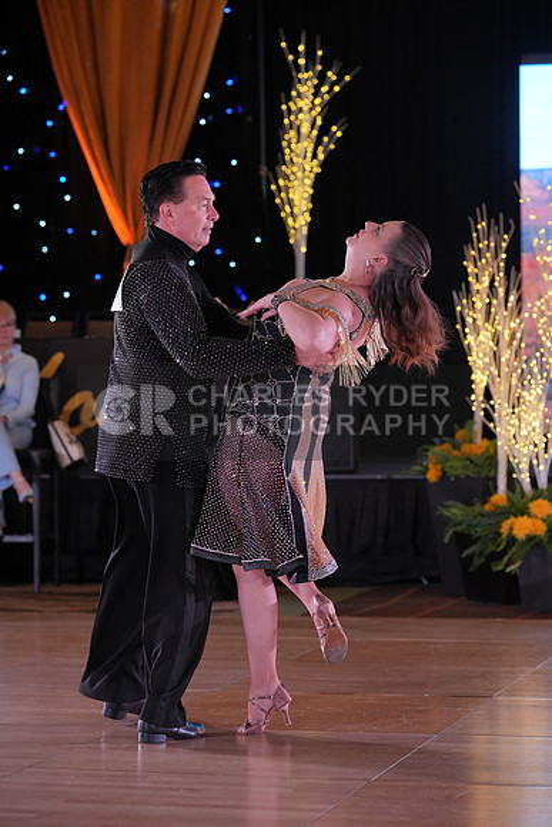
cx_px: 276
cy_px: 414
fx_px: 2712
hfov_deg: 11.6
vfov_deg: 17.3
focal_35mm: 118
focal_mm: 118
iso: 1250
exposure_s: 1/400
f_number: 4
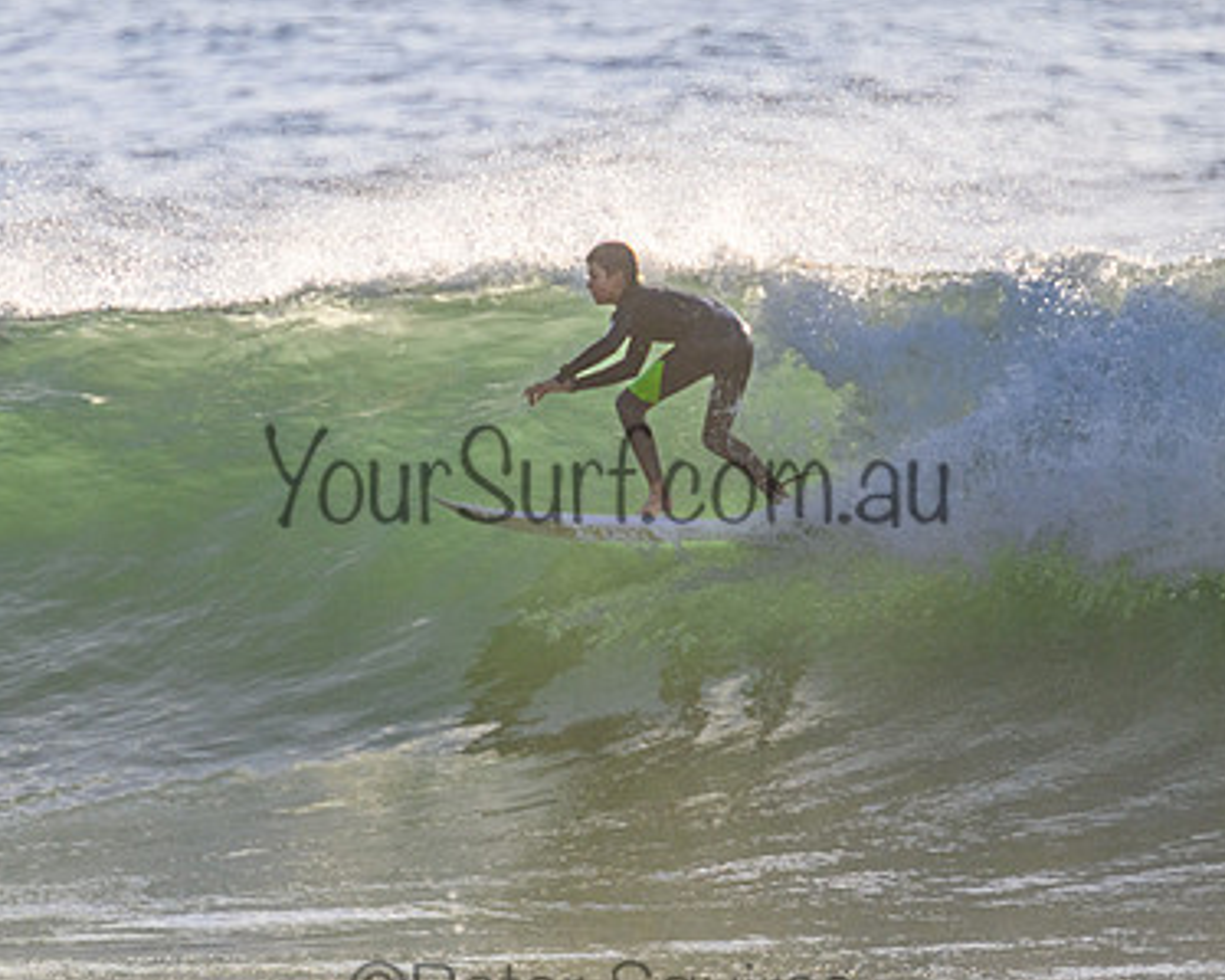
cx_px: 603
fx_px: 42226
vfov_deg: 1.3
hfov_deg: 1.7
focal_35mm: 1165
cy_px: 447
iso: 1250
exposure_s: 1/2000
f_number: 11
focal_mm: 800
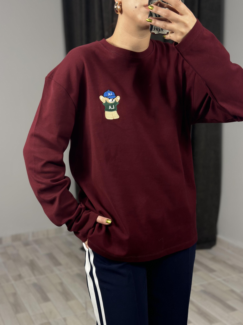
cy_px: 162
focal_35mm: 48
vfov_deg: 39.7
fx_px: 449
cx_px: 122
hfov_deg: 30.3
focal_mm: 6.86
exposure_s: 1/100
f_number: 1.78
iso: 160
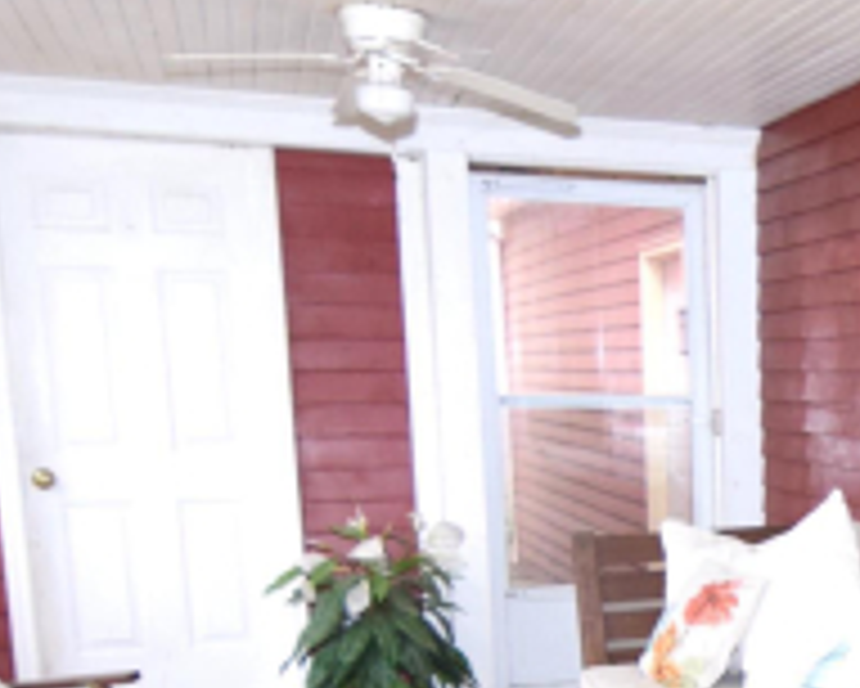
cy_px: 670
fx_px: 1549
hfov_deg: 26.5
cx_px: 1108
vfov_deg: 24.1
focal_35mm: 61
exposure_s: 1/60
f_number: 3.5
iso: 800
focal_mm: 11
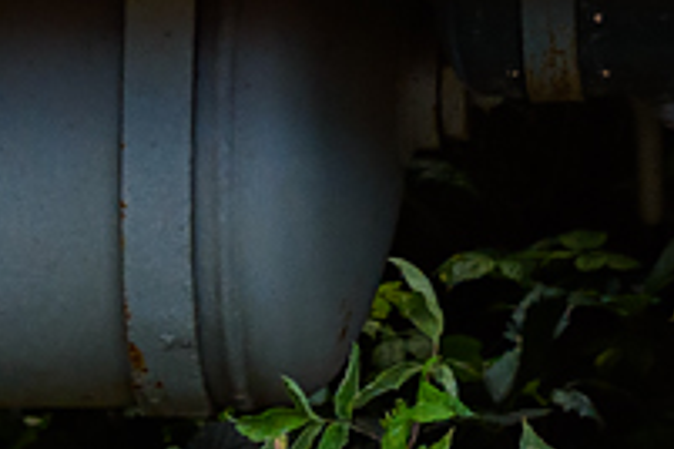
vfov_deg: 4.9
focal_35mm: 268
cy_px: -841
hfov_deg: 7.5
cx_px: 1200
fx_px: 5017
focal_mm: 30
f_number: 8
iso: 200
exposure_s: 1/400
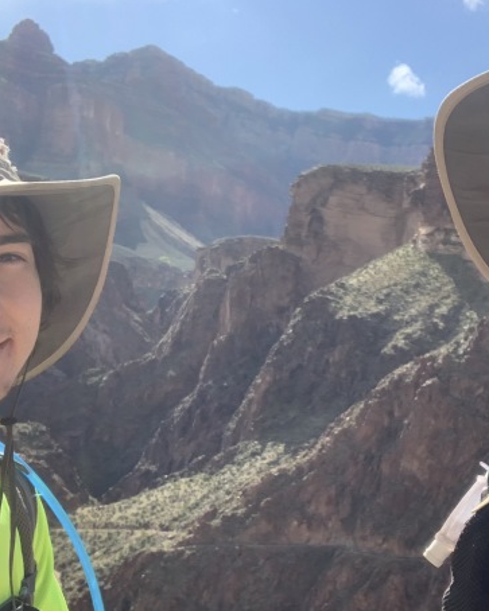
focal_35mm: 55
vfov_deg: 34.0
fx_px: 995
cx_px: 288
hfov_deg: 27.6
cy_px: 380
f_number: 2.2
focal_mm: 2.87
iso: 16
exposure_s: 1/416
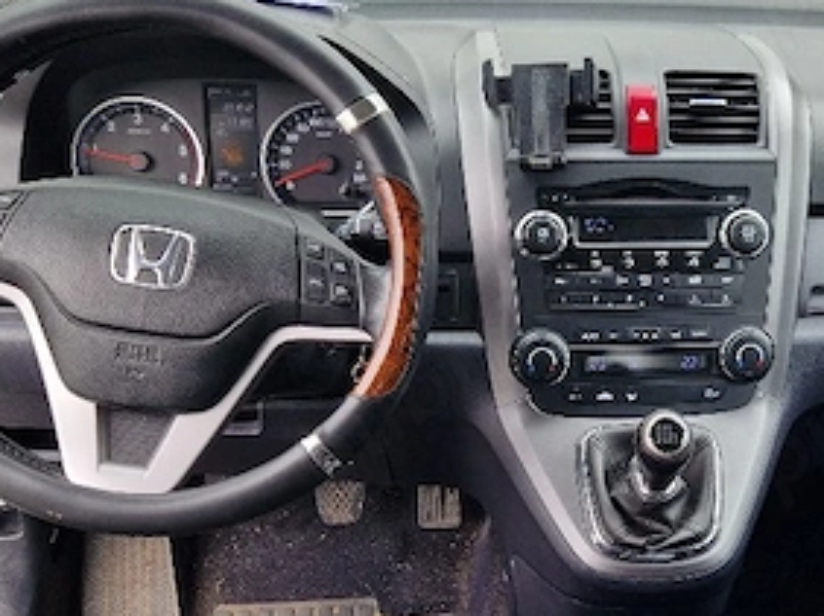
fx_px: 1165
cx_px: 605
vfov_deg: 29.6
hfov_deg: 38.1
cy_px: 362
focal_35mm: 49
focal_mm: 5.4
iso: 50
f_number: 1.8
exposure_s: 1/182
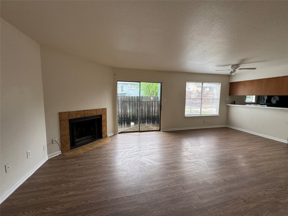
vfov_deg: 85.7
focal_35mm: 14
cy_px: 108
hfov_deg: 102.1
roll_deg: -0.5
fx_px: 116
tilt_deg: -4.4
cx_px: 144
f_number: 2.2
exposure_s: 1/99
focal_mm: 2.22
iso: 160
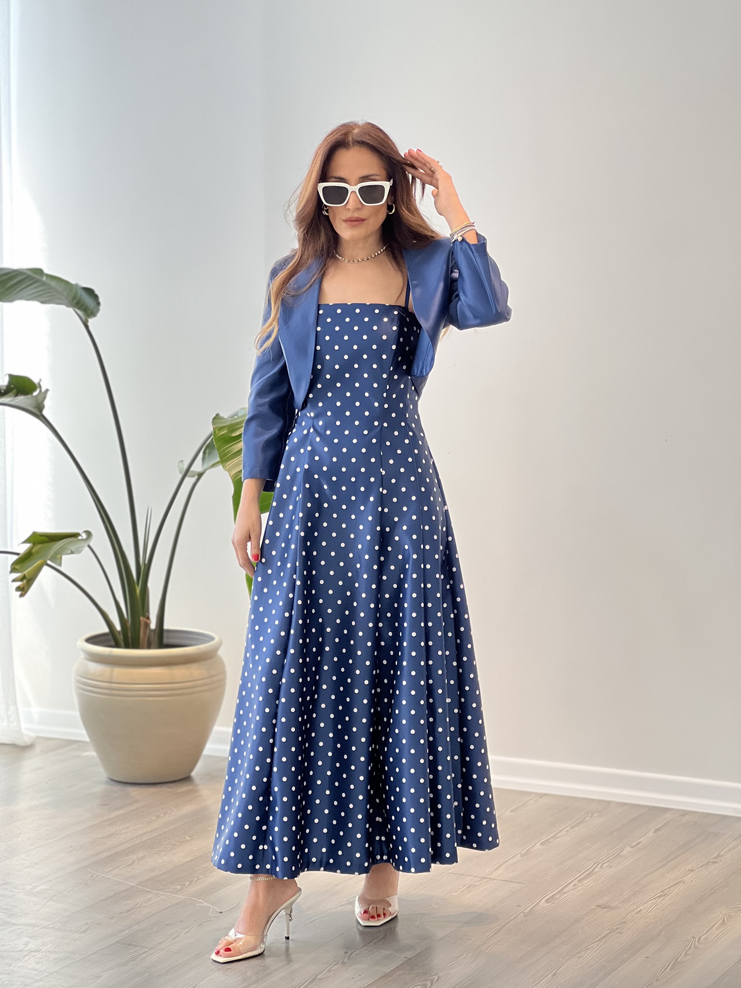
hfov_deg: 19.1
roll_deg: -0.5
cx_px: 370
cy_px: 494
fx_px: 2198
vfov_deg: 25.3
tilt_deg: -5.2
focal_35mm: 77
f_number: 2.8
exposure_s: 1/100
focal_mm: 9
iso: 80
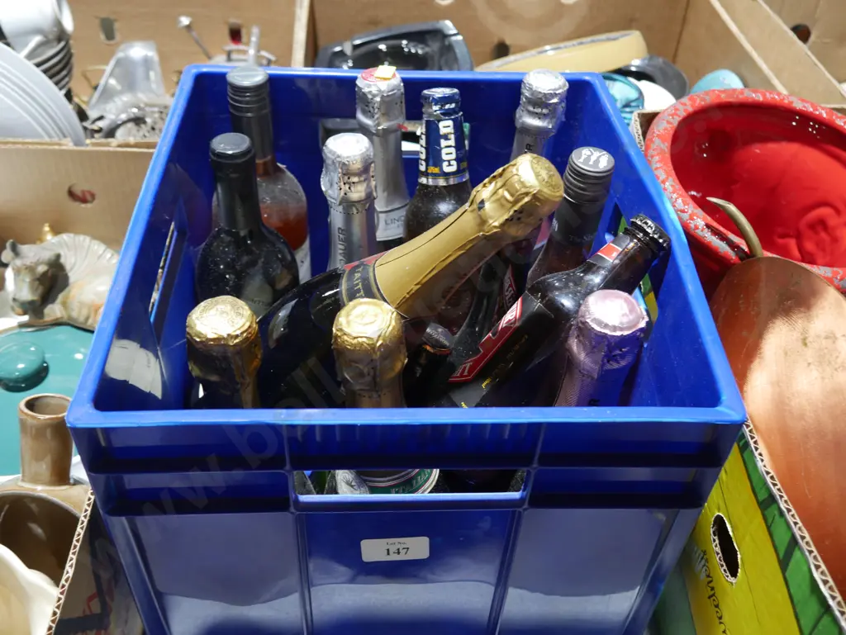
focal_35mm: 34
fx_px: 831
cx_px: 423
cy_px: 318
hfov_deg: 53.9
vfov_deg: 41.8
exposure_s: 1/60
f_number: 4
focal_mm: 17
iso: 800
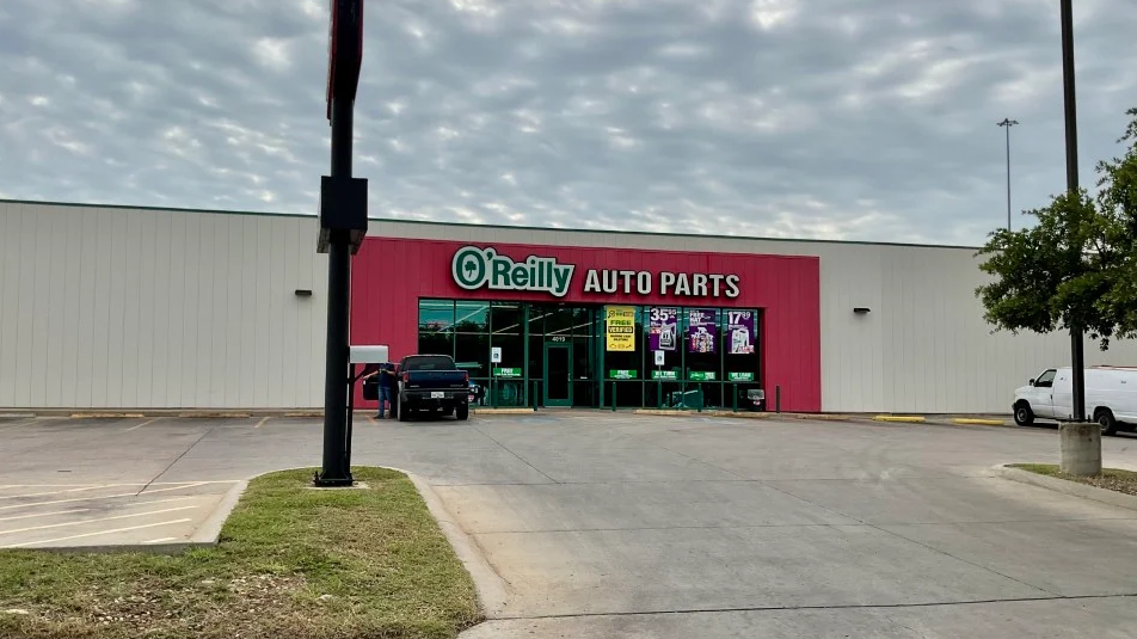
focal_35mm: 34
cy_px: 337
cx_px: 565
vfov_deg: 34.6
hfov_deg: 58.0
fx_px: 1025
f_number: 1.8
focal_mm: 3
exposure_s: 1/2801
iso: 16
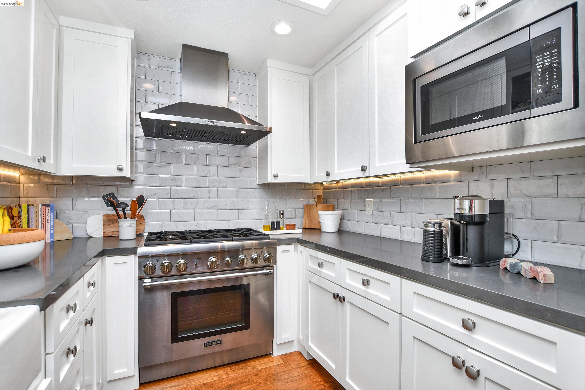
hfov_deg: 100.4
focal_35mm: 15
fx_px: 244
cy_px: 195
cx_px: 292
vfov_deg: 77.3
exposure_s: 1/30
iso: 250
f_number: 6.3
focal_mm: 10
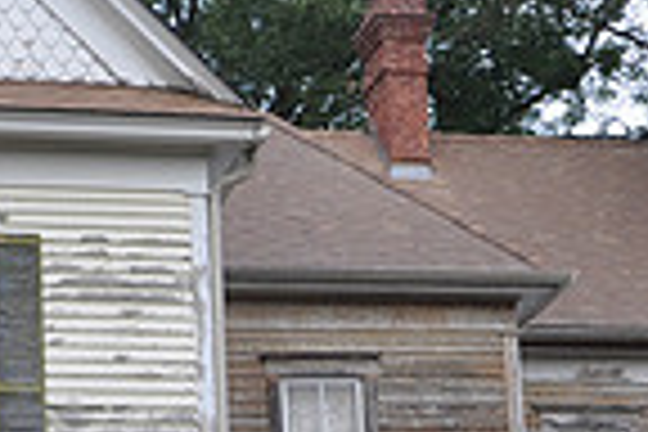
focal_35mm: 157
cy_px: 448
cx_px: 171
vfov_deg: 8.7
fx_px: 2826
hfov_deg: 13.0
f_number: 6.3
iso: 200
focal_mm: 26
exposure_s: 1/40
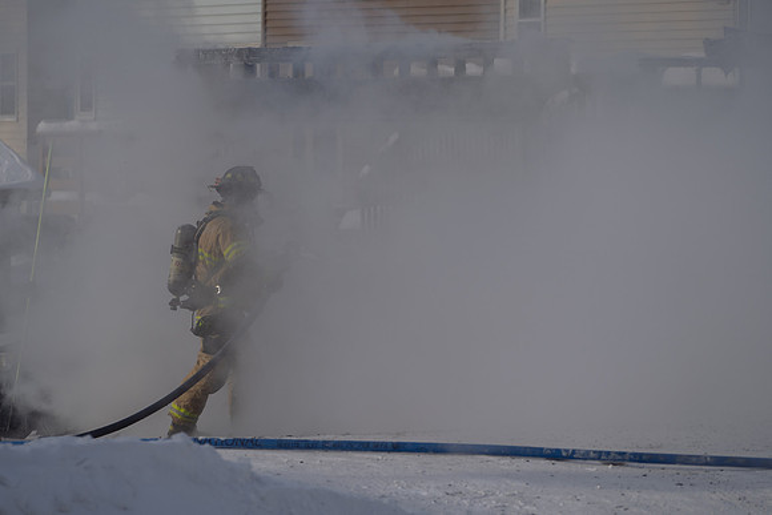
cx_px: 352
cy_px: 261
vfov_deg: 6.0
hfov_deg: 9.0
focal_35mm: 229
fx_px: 4915
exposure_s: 1/2500
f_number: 5
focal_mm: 200
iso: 250
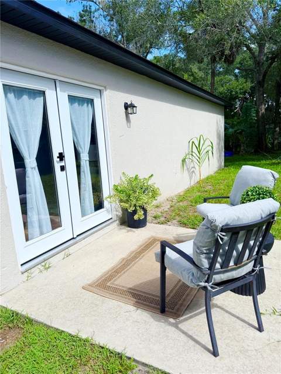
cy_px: 187
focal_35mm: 24
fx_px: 260
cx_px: 140
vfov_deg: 71.6
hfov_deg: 56.8
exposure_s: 1/5714
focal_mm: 6.76
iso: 80
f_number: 1.78
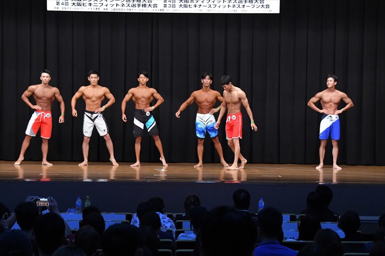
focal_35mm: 105
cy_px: 128
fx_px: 1122
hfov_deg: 19.5
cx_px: 192
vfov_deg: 13.0
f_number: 5.6
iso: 8000
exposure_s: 1/400
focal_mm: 70
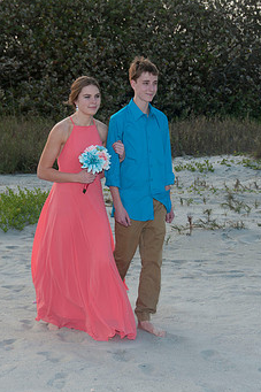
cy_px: 187
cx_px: 122
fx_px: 1034
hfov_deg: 14.4
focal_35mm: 95
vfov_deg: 21.5
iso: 100
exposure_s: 1/250
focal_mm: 48
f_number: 5.6
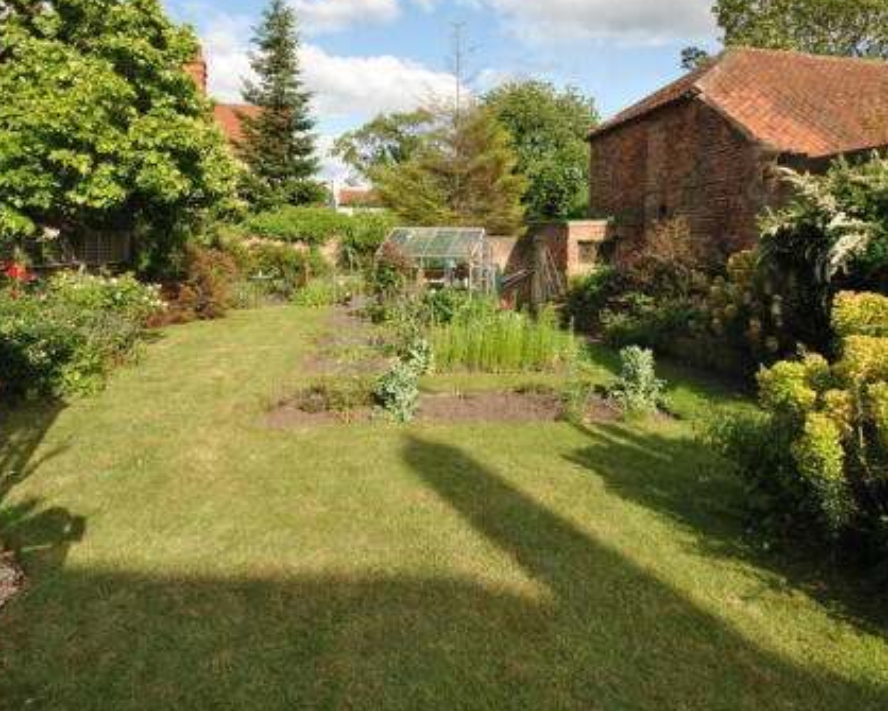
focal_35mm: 22
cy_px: 264
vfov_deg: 62.3
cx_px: 432
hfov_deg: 75.0
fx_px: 579
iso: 100
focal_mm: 10
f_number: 7.1
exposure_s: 1/200
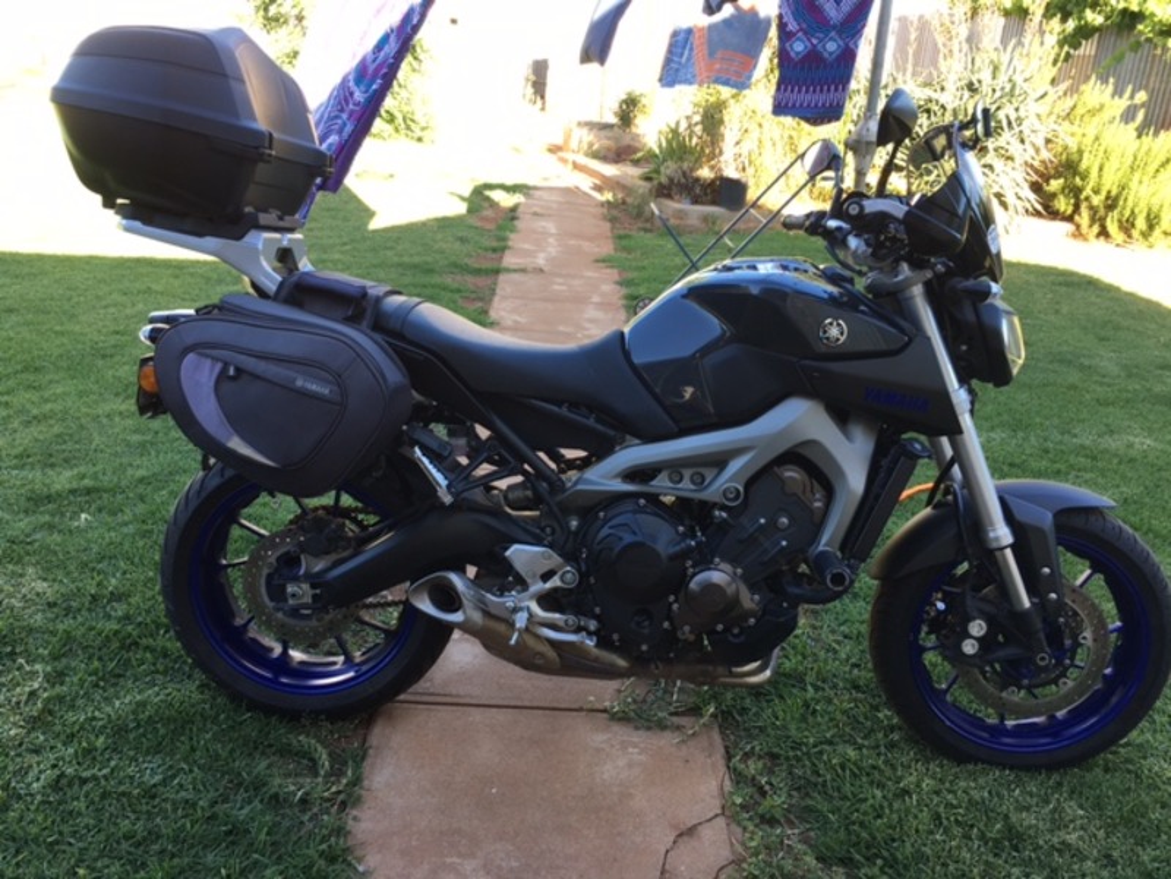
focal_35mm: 29
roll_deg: -4.7
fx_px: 981
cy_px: 440
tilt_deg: -19.1
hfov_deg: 61.7
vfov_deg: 48.2
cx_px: 586
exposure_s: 1/100
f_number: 2.2
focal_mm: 4.15
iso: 25
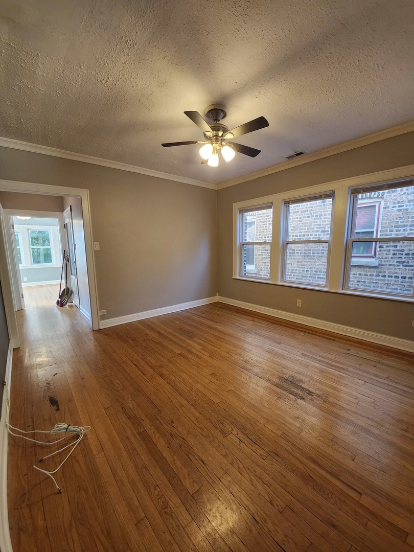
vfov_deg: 106.2
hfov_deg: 89.9
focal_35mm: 13
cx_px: 207
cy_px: 276
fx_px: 207
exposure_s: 1/60
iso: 250
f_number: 2.2
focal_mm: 1.74
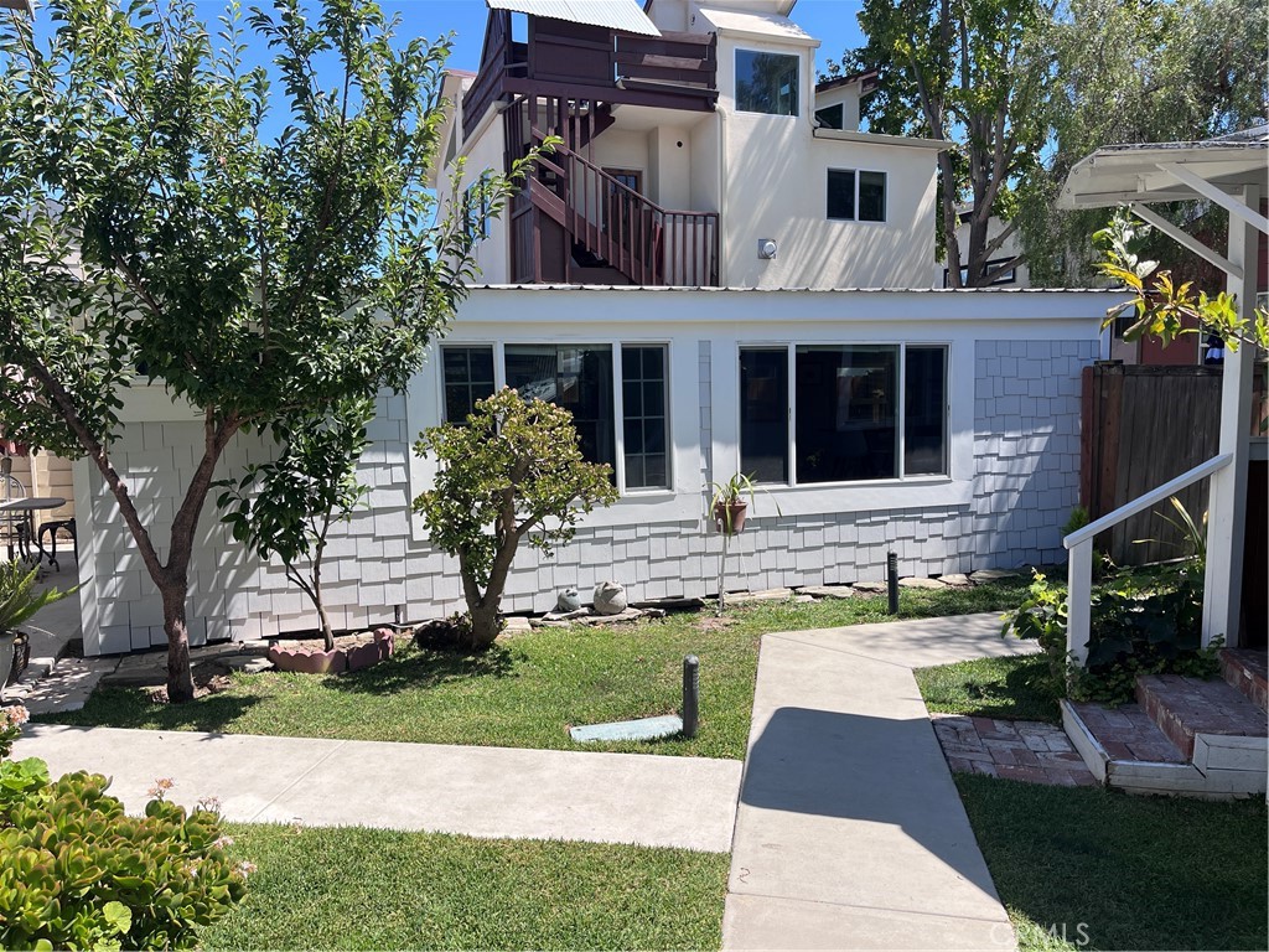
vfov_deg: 53.1
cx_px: 634
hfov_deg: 67.3
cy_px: 476
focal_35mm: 26
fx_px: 953
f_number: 1.6
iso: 50
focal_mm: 5.1
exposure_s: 1/2571
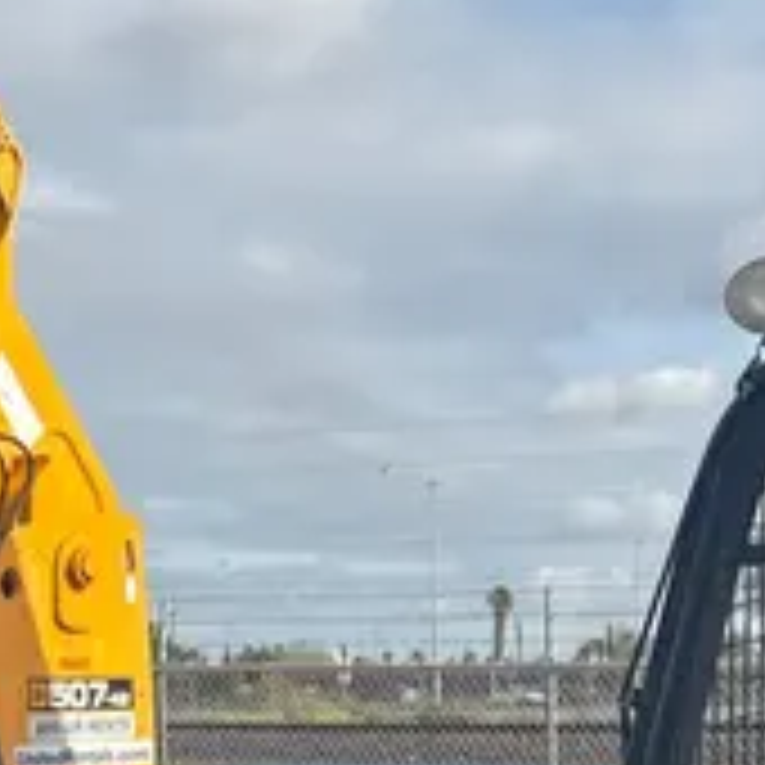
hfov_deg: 17.5
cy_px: 1064
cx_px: 536
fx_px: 2475
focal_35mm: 99
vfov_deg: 16.4
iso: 50
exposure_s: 1/2985
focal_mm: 5.96
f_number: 1.6
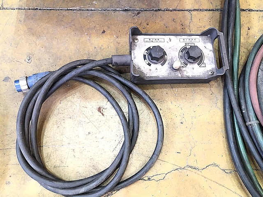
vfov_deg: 49.7
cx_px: 132
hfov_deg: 63.4
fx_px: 213
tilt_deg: -75.6
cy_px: 98
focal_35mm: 28
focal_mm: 3.99
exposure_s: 1/15
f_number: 1.8
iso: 80
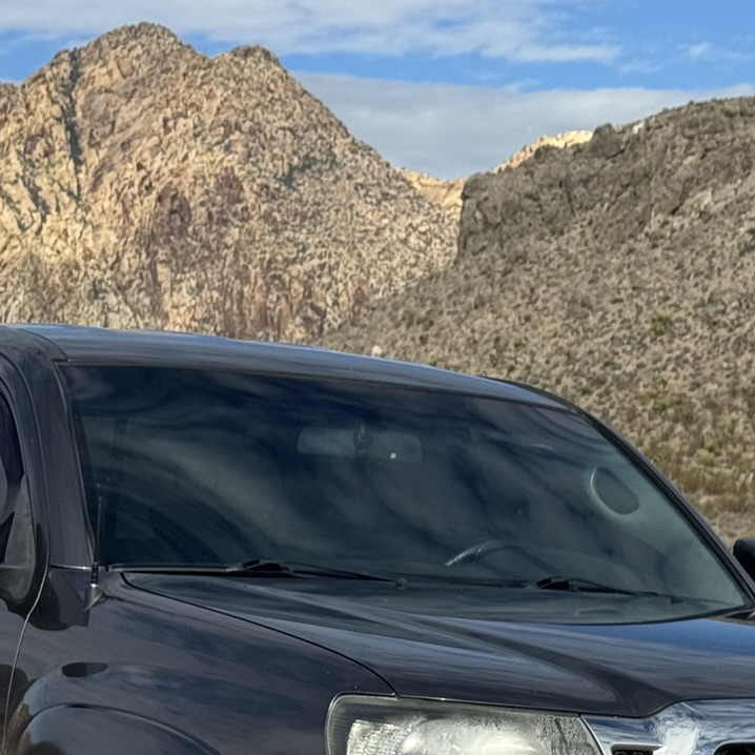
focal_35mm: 121
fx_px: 2986
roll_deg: -0.3
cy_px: 782
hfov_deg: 14.4
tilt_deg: -5.1
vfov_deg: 14.2
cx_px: 421
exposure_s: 1/4975
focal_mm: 6.76
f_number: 1.78
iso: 64
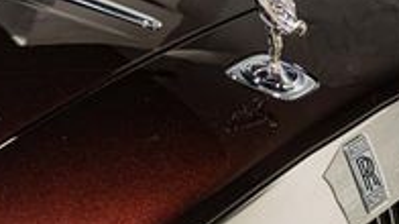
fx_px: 1480
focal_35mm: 140
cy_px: 327
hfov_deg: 15.3
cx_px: 297
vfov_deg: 8.5
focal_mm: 41
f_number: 4
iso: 1250
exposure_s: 1/100
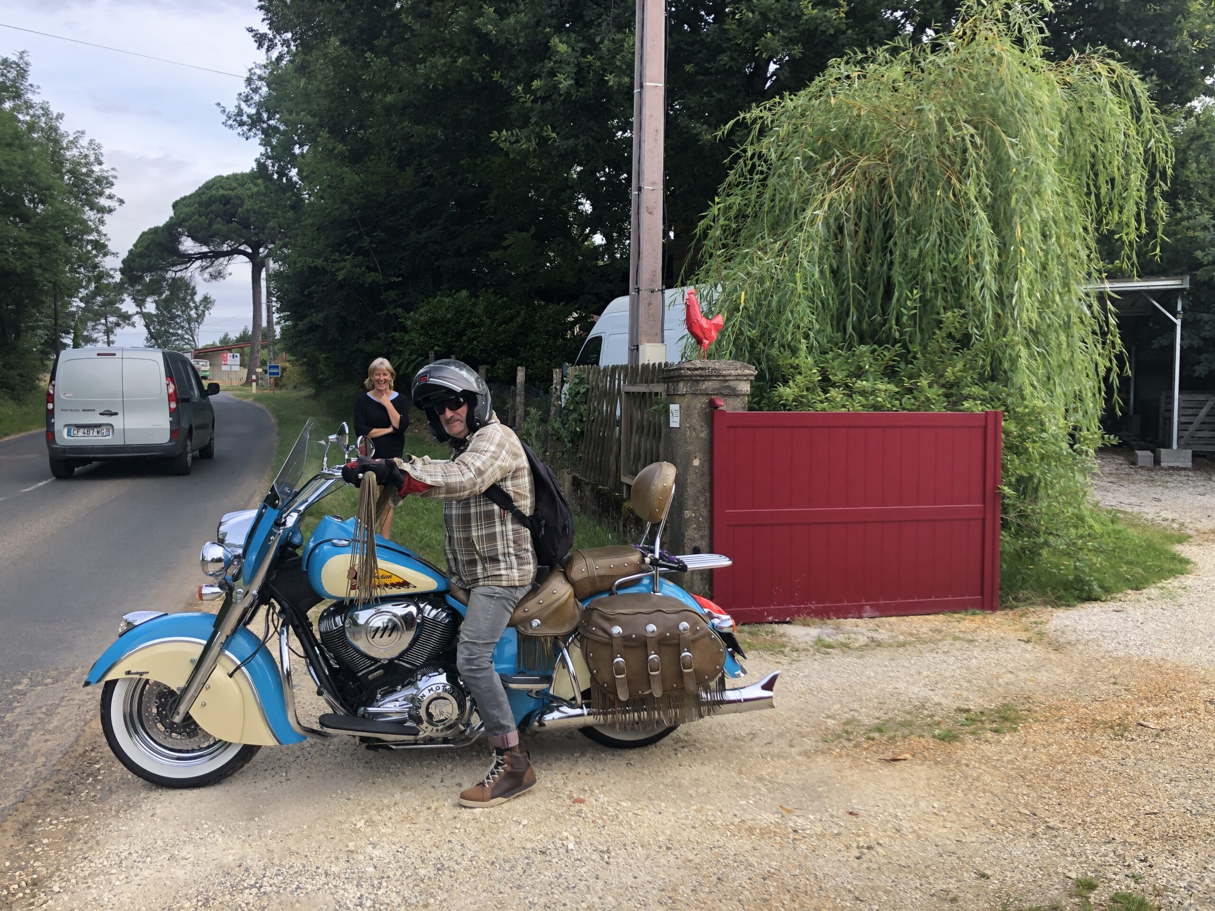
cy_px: 456
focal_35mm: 28
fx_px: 983
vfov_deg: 49.7
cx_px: 608
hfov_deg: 63.4
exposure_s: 1/306
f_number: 1.8
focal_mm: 3.99
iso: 20
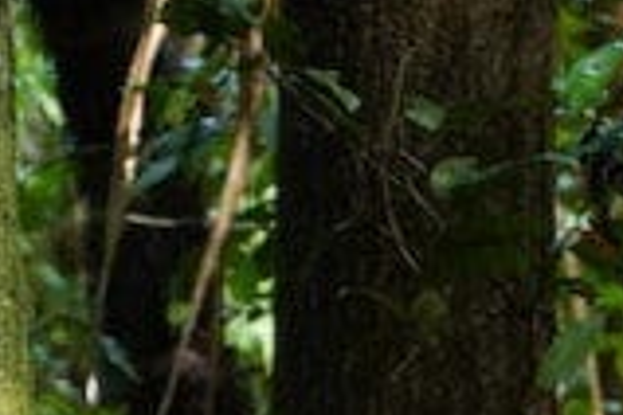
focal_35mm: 315
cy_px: 1176
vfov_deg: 4.2
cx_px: 1019
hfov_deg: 6.4
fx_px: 5451
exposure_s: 1/160
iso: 3200
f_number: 2.8
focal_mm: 49
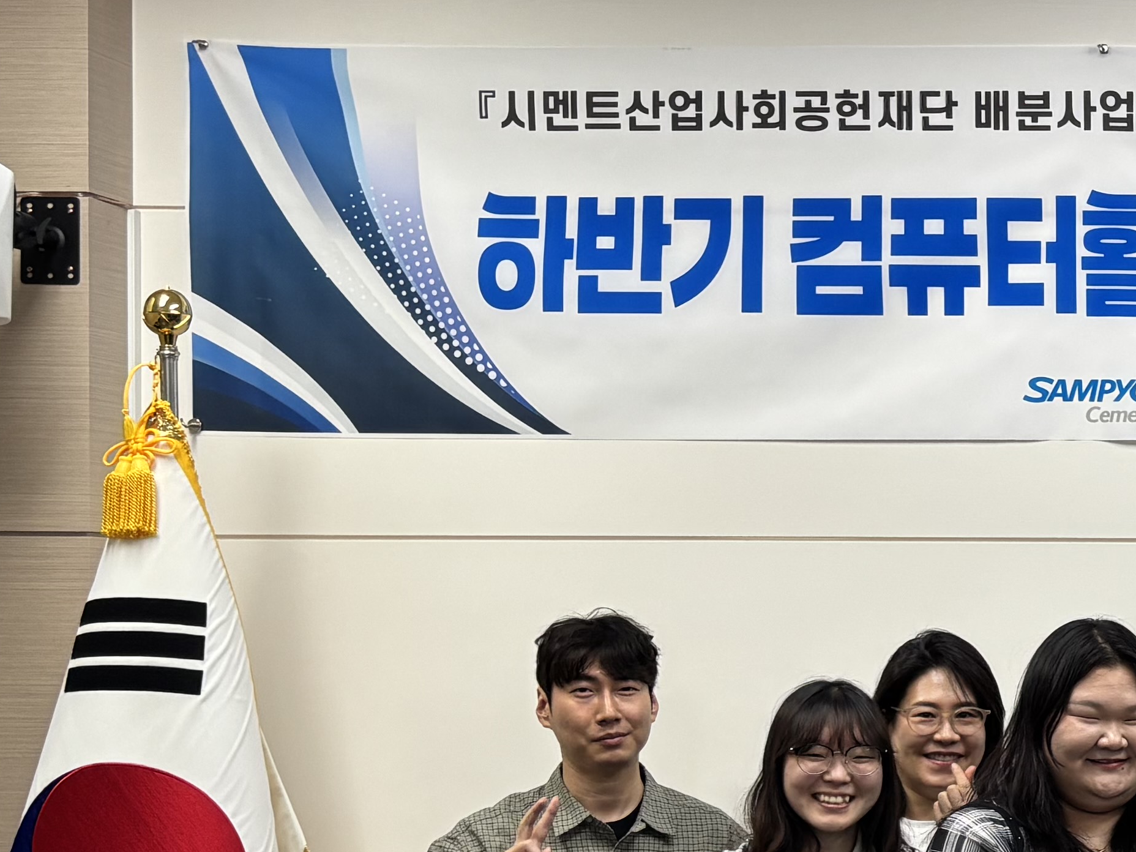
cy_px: 658
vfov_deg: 18.3
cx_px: 1534
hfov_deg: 21.7
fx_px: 2625
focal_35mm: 80
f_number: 1.6
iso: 125
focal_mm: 5.96
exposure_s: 1/120
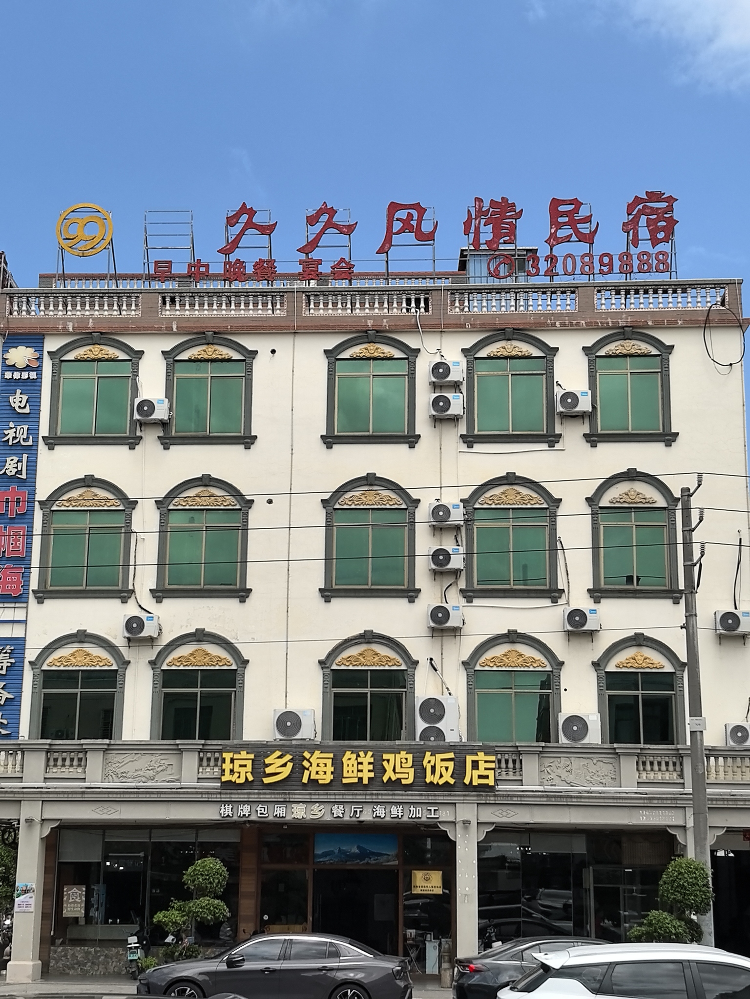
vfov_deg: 36.8
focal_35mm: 52
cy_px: 500
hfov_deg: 28.0
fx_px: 1502
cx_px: 375
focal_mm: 6.98
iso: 50
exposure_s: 1/1513
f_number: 2
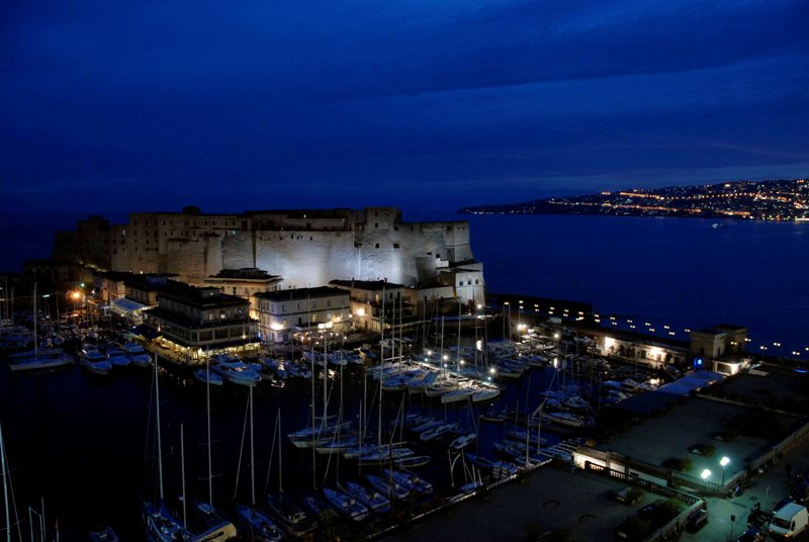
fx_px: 608
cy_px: 271
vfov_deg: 48.1
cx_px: 404
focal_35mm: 27
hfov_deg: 67.3
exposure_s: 1/2.5
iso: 800
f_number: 5
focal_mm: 18
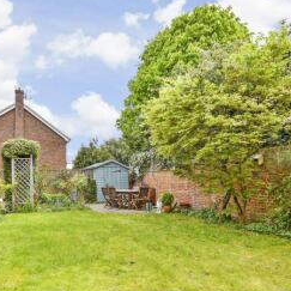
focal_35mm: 25
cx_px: 116
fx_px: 238
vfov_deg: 61.8
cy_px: 186
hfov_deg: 62.4
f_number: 8
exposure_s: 1/125
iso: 160
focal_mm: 10
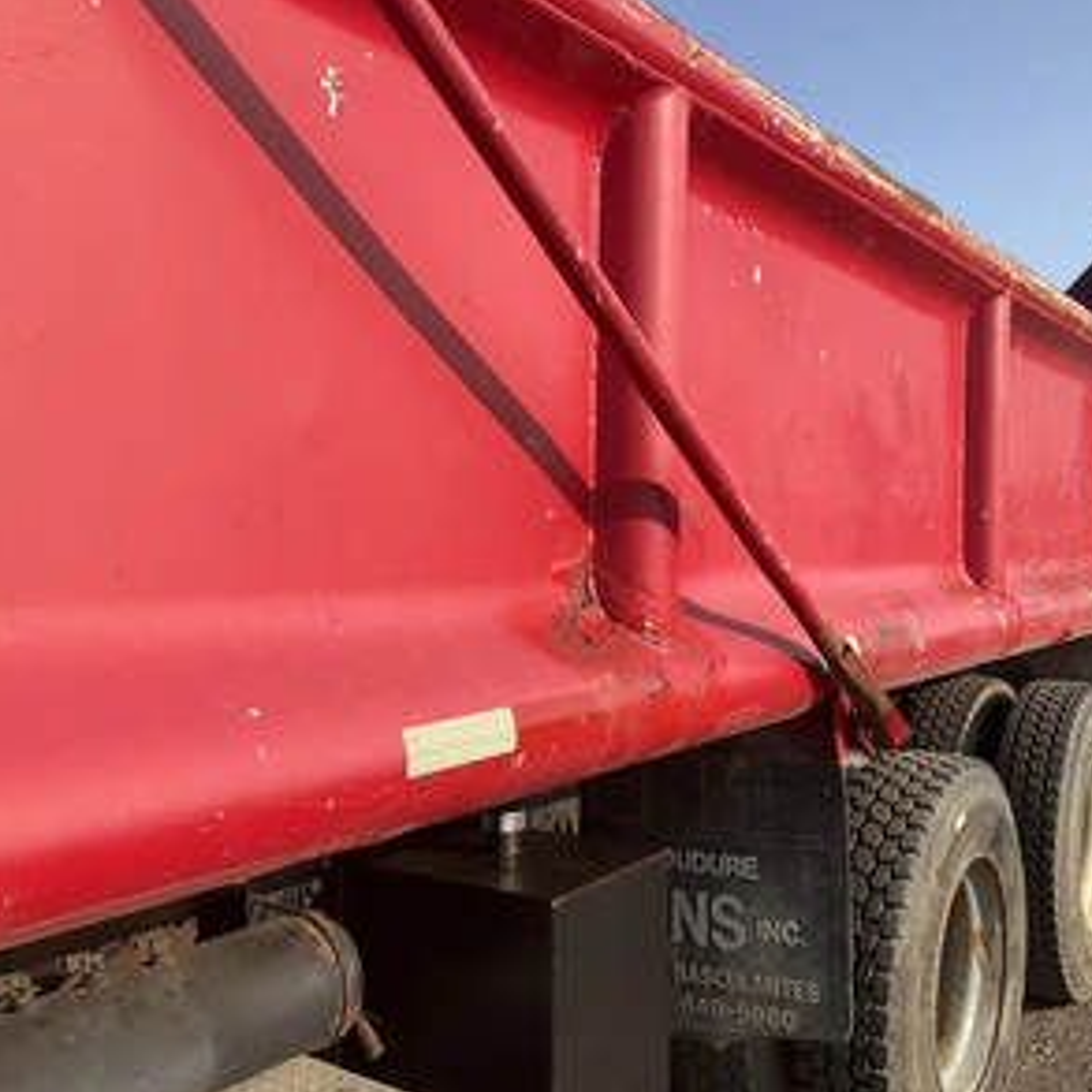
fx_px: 1249
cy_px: 552
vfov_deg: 47.2
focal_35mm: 35
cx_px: 671
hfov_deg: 46.9
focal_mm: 3
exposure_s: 1/1015
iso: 25
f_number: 1.8
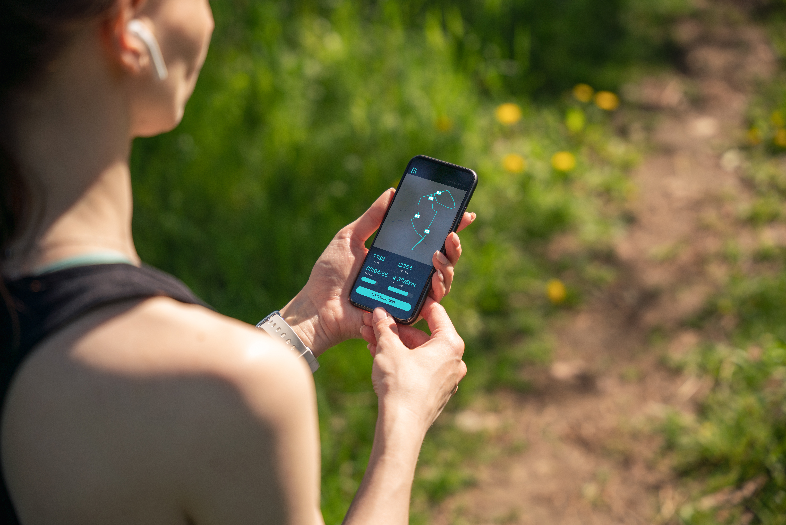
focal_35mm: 70
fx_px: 1528
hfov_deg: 28.8
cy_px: 262
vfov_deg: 19.5
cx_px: 393
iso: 100
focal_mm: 70
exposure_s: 1/1000
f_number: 2.8
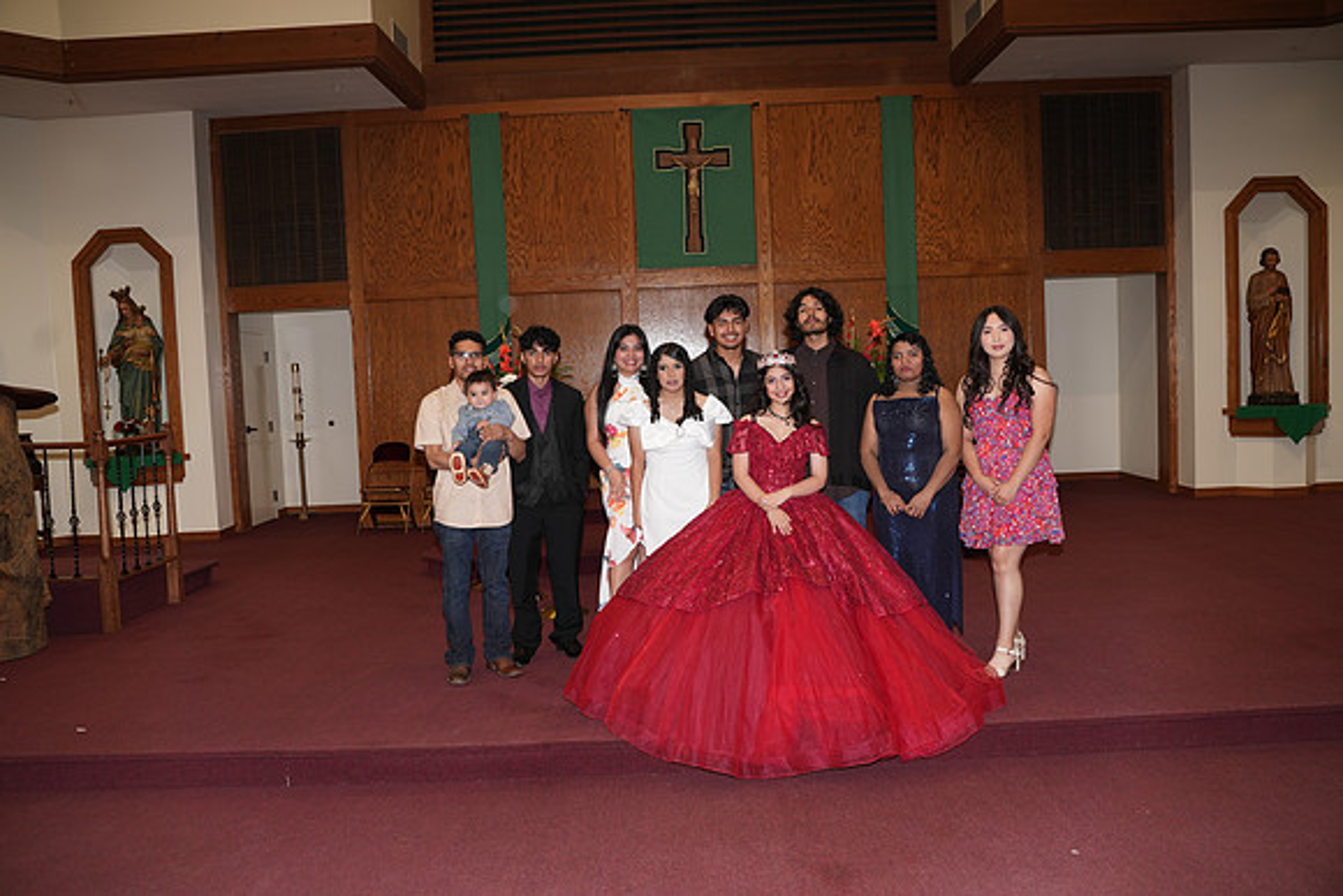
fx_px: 1045
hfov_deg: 65.5
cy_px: 448
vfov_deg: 46.4
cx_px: 672
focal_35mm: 28
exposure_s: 1/60
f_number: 4.5
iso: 320
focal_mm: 28
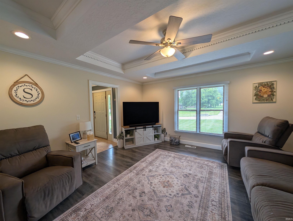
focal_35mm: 12
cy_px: 110
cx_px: 146
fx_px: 102
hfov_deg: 110.5
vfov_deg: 94.6
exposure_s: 1/207
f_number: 1.7
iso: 55
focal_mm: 2.02
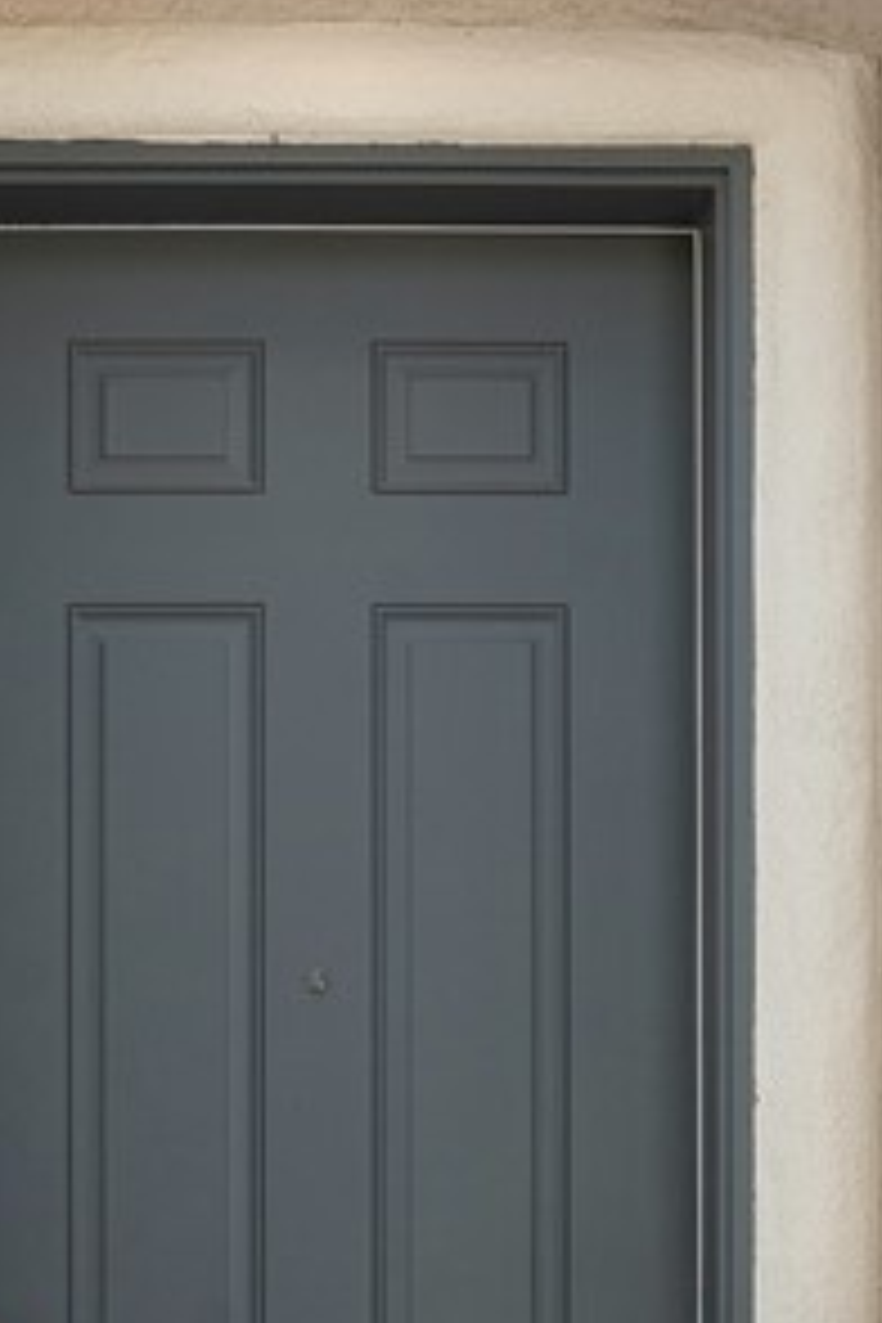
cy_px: 1262
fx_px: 2168
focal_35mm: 59
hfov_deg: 23.0
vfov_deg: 31.8
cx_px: 344
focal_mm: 16
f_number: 10
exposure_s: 1/160
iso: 500
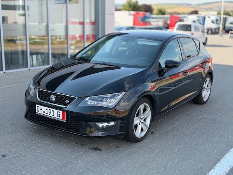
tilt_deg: -10.3
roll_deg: -0.2
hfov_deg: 39.7
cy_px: 88
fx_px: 323
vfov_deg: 30.3
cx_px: 116
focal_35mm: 48
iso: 80
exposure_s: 1/1055
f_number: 1.78
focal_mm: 6.76
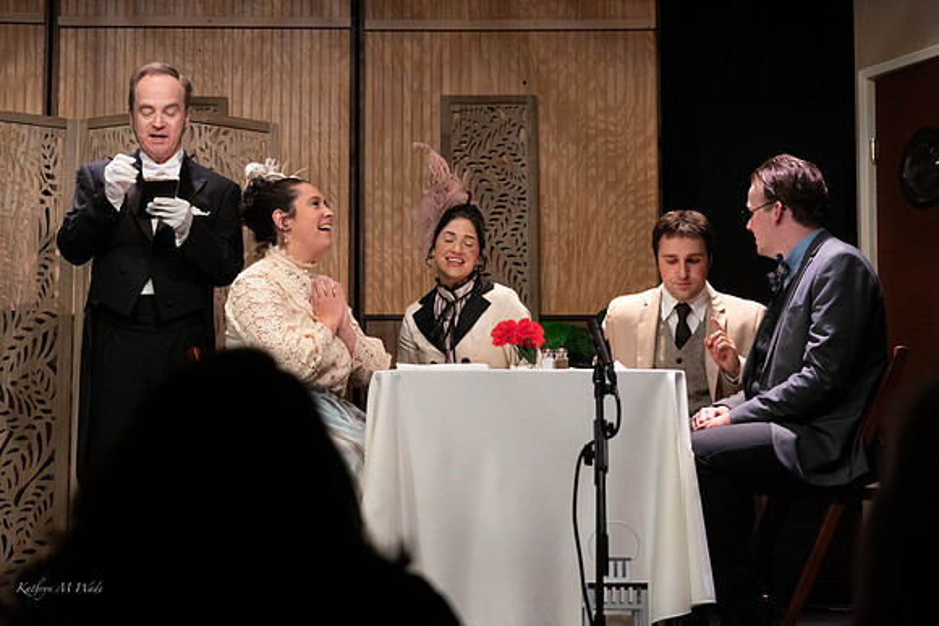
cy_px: 292
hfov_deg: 29.8
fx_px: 1763
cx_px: 460
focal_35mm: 68
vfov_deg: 20.1
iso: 4000
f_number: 5
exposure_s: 1/400
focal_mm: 59
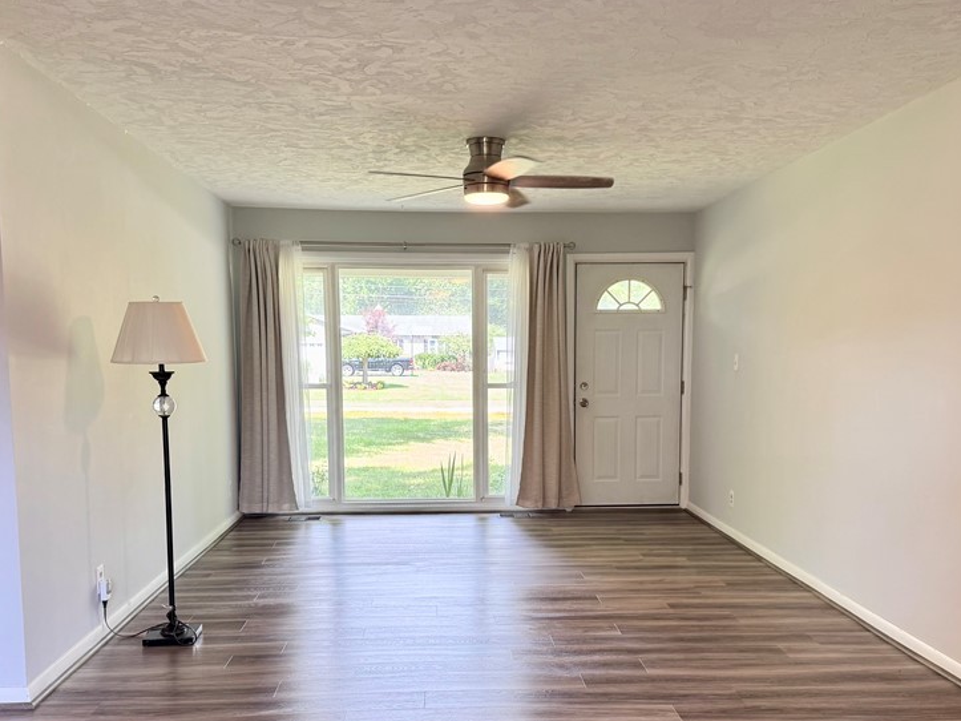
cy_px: 464
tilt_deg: -7.1
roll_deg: +0.0
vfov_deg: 41.4
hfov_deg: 53.9
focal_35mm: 34
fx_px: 944
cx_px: 500
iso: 100
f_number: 1.78
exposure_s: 1/120
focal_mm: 6.76
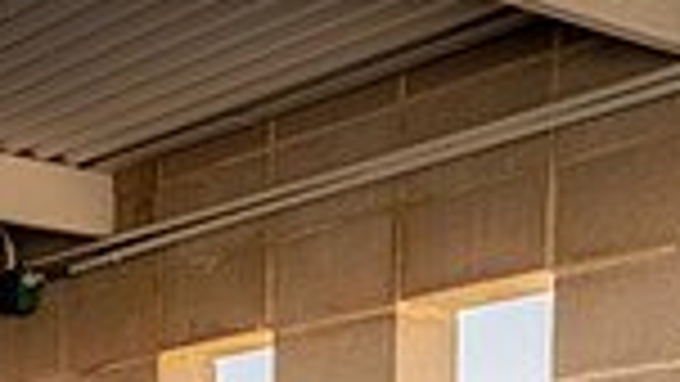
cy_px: 971
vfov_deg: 9.8
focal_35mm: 106
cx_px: 45
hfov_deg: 19.7
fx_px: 1912
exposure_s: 1/250
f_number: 6.3
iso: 125
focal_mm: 34
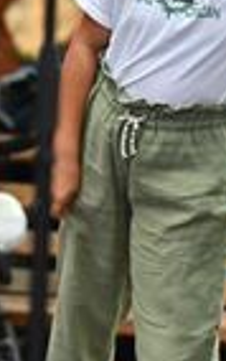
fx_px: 6029
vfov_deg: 3.4
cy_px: 56
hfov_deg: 2.1
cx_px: 389
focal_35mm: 613
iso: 1600
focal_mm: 190
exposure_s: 1/400
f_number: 4.5
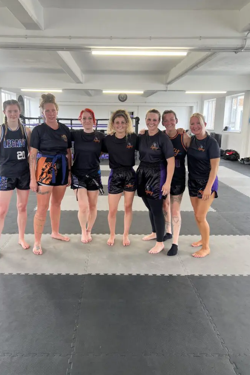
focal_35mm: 28
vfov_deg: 65.5
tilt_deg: -10.6
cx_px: 111
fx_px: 292
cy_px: 181
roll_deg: -0.1
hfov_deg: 46.3
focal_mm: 5.7
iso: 64
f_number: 1.5
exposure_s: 1/100
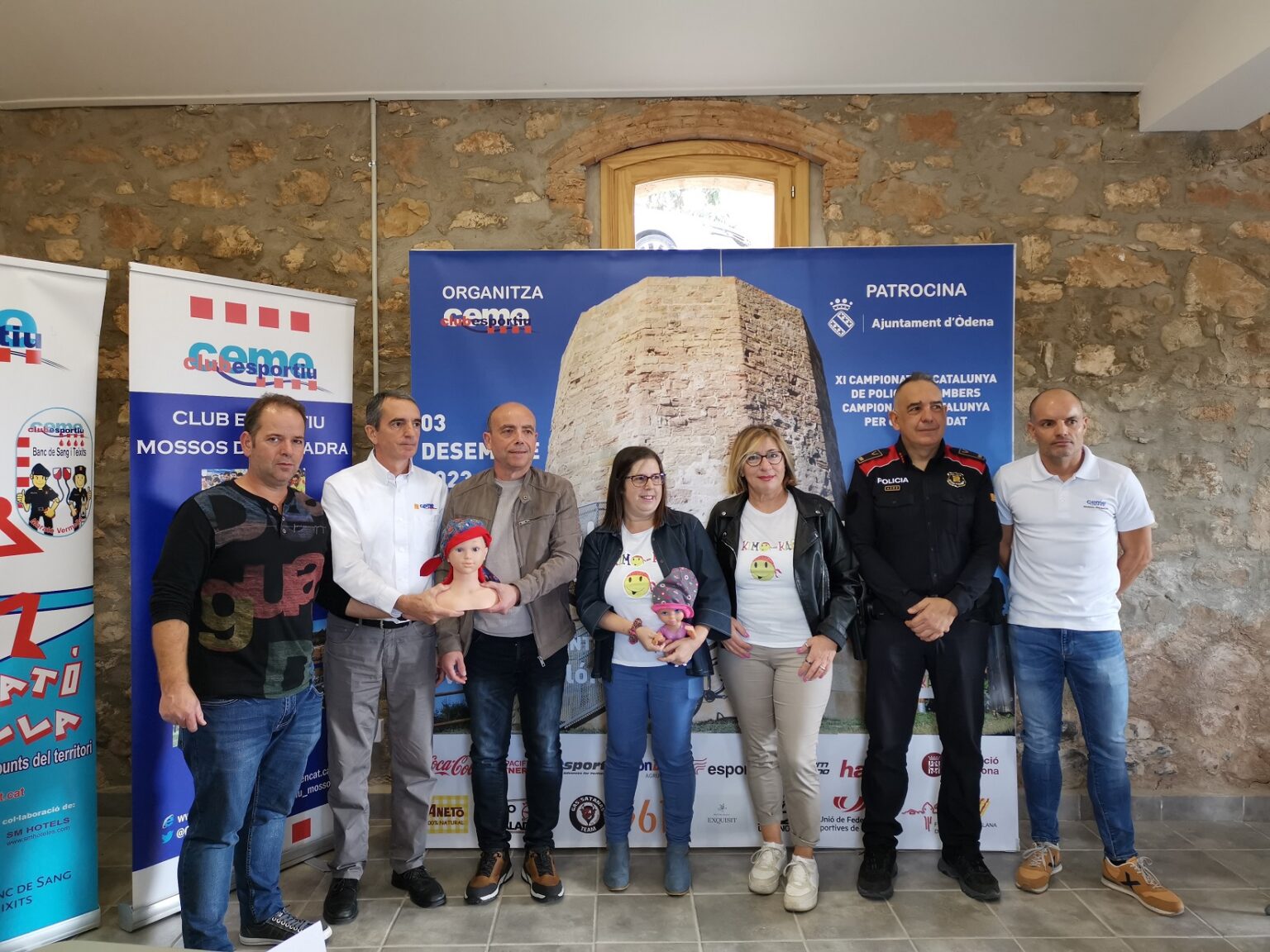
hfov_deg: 65.3
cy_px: 476
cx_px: 635
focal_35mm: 27
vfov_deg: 51.4
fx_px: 991
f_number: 1.8
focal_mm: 5.58
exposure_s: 1/100
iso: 200
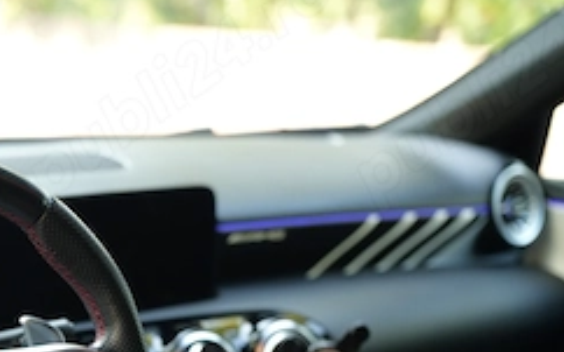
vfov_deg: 15.6
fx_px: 1244
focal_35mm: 81
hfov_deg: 24.5
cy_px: 408
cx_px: 16
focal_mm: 32
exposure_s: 1/200
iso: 250
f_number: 1.8
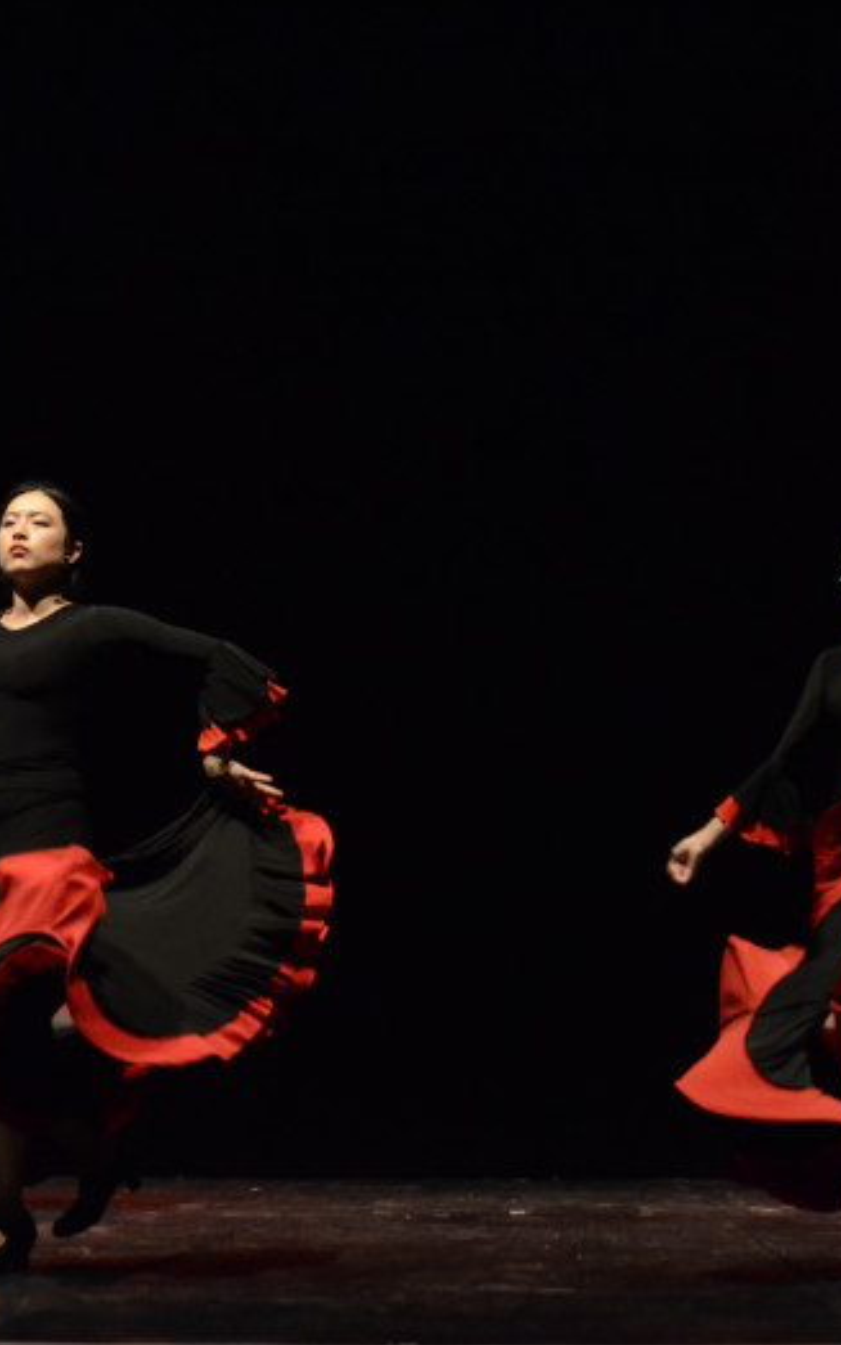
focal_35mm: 56
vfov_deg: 36.3
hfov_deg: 22.9
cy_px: 669
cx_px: 628
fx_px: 2053
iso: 4000
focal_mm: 24
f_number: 2.8
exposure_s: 1/200
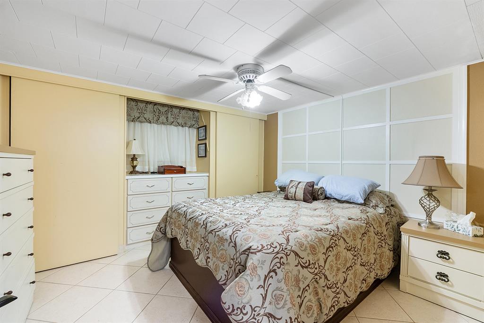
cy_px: 162
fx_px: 202
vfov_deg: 77.3
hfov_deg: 100.4
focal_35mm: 15
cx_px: 242
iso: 800
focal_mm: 10
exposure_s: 1/8
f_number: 6.3
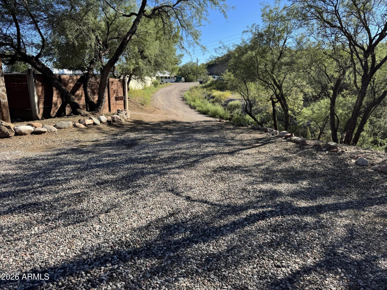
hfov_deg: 71.6
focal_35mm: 24
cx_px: 194
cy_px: 145
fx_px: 268
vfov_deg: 56.8
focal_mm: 6.76
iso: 80
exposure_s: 1/1721
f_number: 1.78
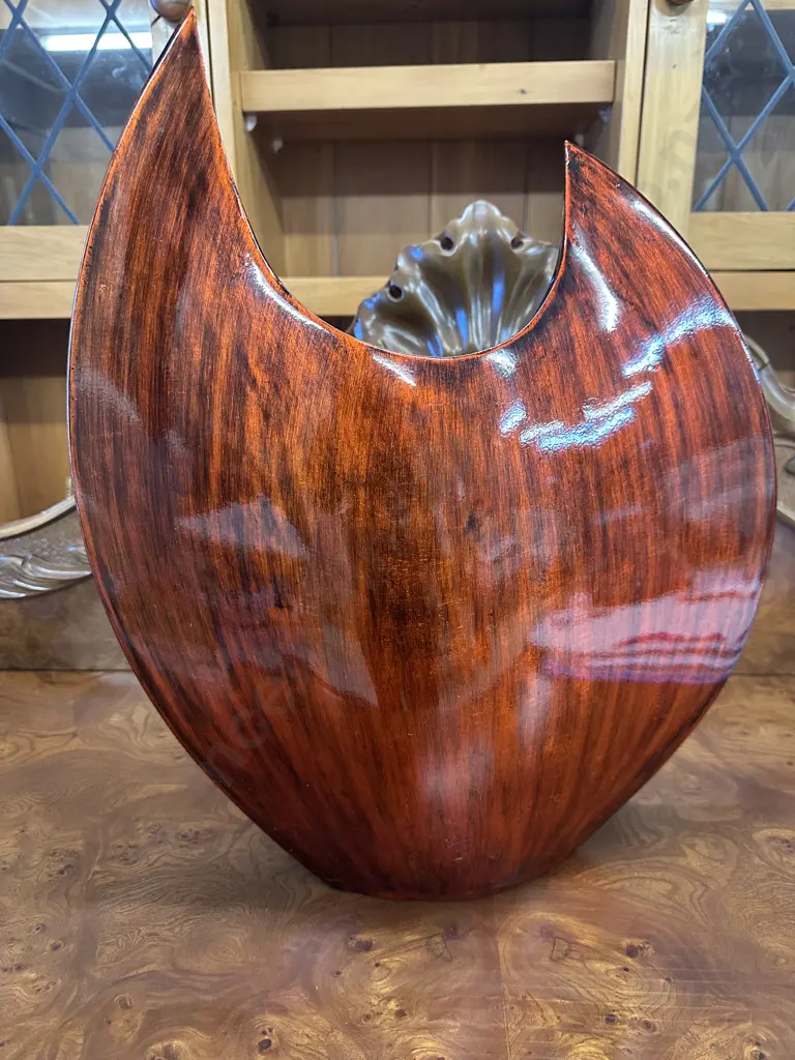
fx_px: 735
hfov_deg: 56.8
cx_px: 398
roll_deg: +0.4
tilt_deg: -17.8
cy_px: 530
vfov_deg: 71.6
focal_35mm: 24
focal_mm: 6.86
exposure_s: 1/50
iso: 400
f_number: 1.78
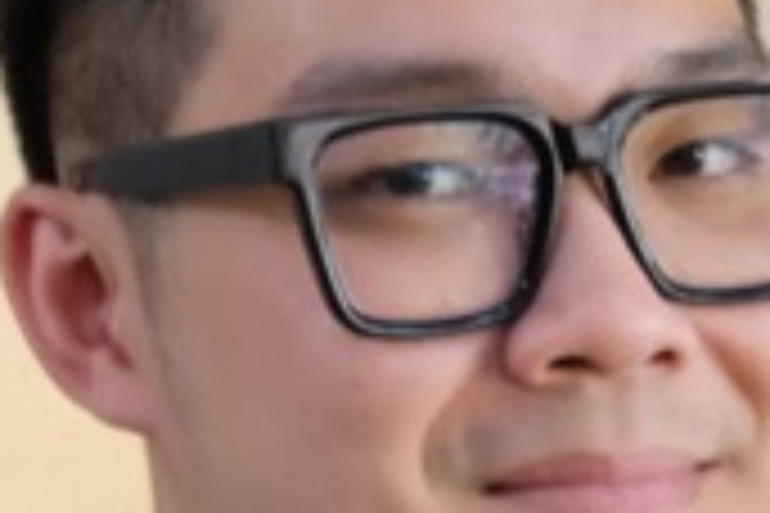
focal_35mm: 187
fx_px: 3999
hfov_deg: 10.6
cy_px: 1010
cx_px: 1153
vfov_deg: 7.1
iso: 3200
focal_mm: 19
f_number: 4
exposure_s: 1/40
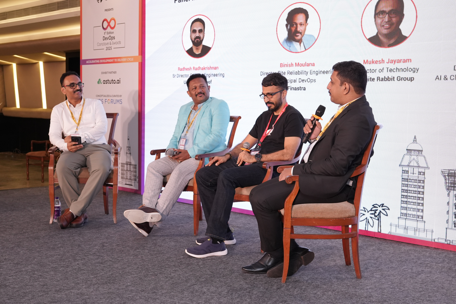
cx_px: 228
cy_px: 152
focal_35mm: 52
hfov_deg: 38.2
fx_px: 659
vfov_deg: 26.0
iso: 1250
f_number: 3.5
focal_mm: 35
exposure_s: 1/160
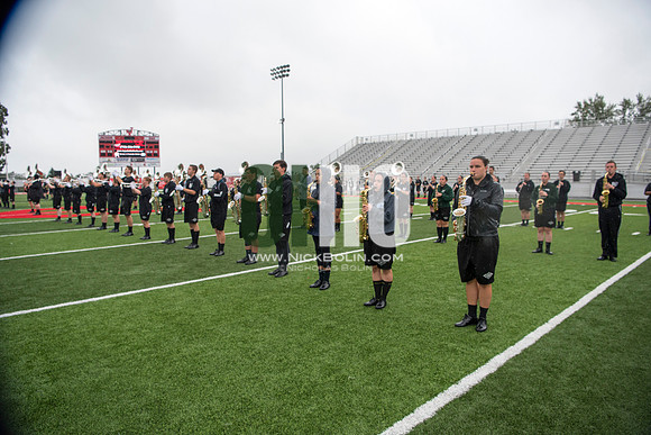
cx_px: 326
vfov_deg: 53.2
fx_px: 434
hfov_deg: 73.7
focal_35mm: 24
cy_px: 218
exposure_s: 1/800
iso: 400
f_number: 4
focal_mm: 24
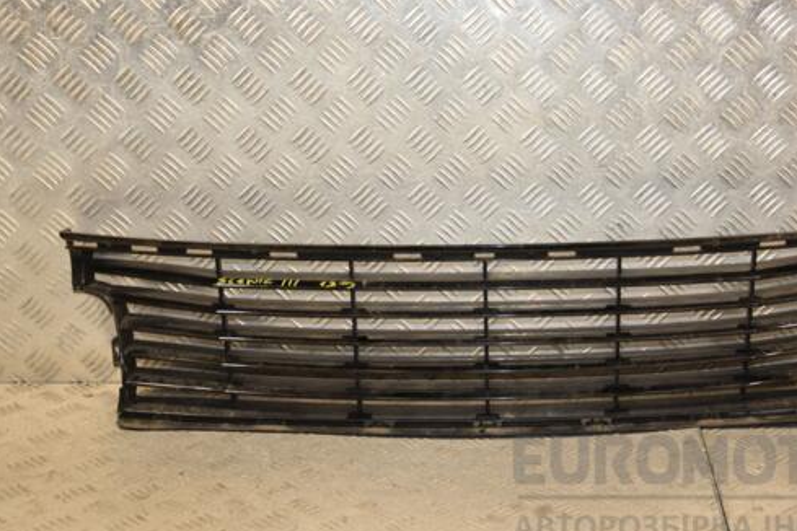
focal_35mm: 70
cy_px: 243
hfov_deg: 28.8
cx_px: 482
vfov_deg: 19.5
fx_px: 1550
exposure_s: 1/160
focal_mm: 38
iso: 800
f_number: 5
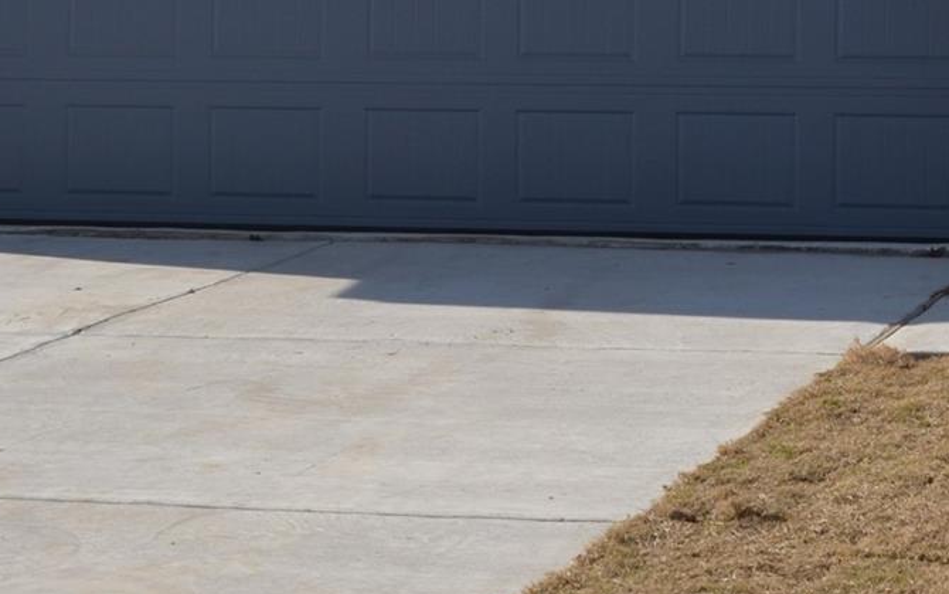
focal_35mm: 136
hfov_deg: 15.3
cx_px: 816
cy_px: -191
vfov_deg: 9.5
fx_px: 3507
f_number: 8
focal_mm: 29
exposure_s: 1/200
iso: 100
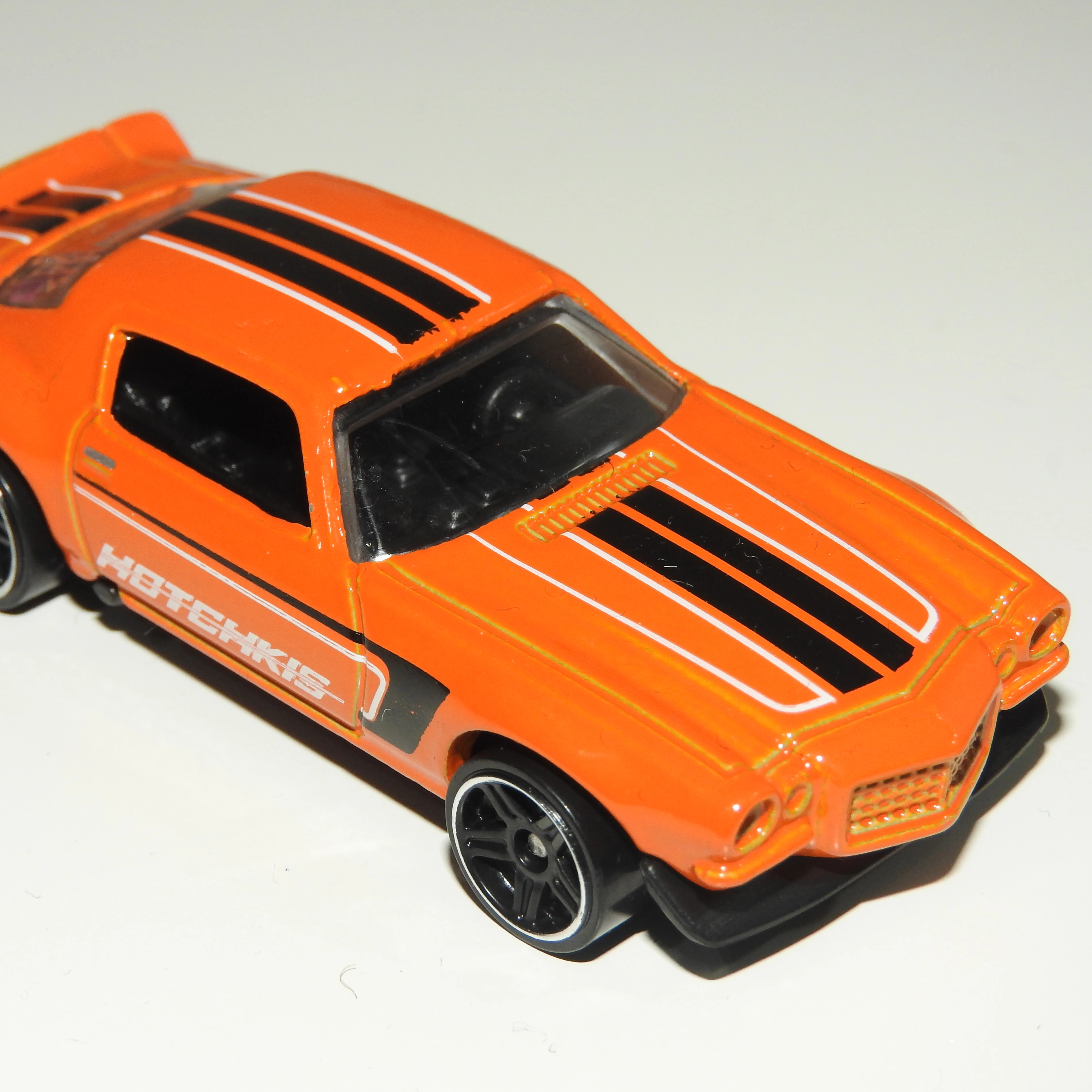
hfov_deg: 15.4
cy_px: 550
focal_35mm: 113
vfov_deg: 15.4
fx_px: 4033
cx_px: 414
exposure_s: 1/60
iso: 200
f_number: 5.3
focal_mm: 17
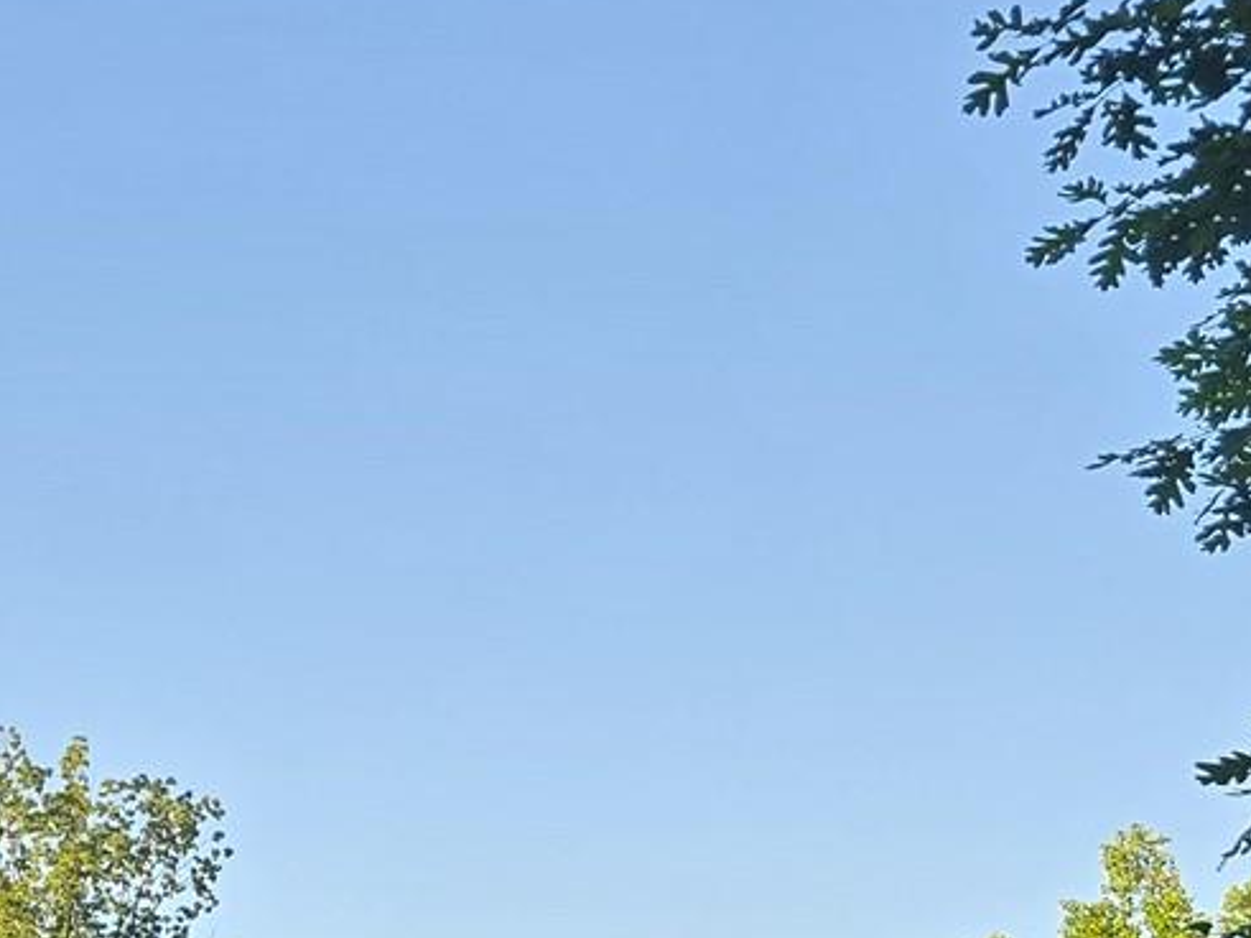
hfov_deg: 18.8
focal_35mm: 96
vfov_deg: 13.7
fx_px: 3469
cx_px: -410
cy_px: 1718
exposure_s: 1/180
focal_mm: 6.3
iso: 12
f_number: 1.7
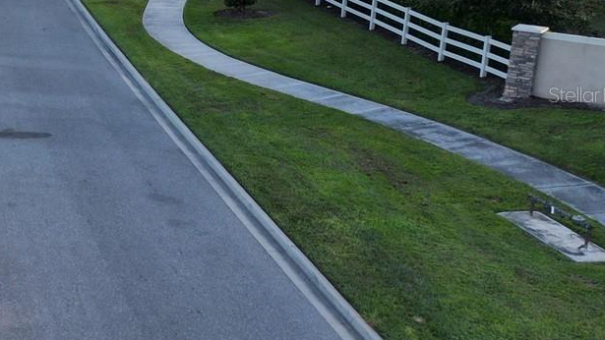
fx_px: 1091
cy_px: 94
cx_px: -146
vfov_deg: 17.7
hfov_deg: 26.9
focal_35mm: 68
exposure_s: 1/800
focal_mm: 6.72
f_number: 1.7
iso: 100
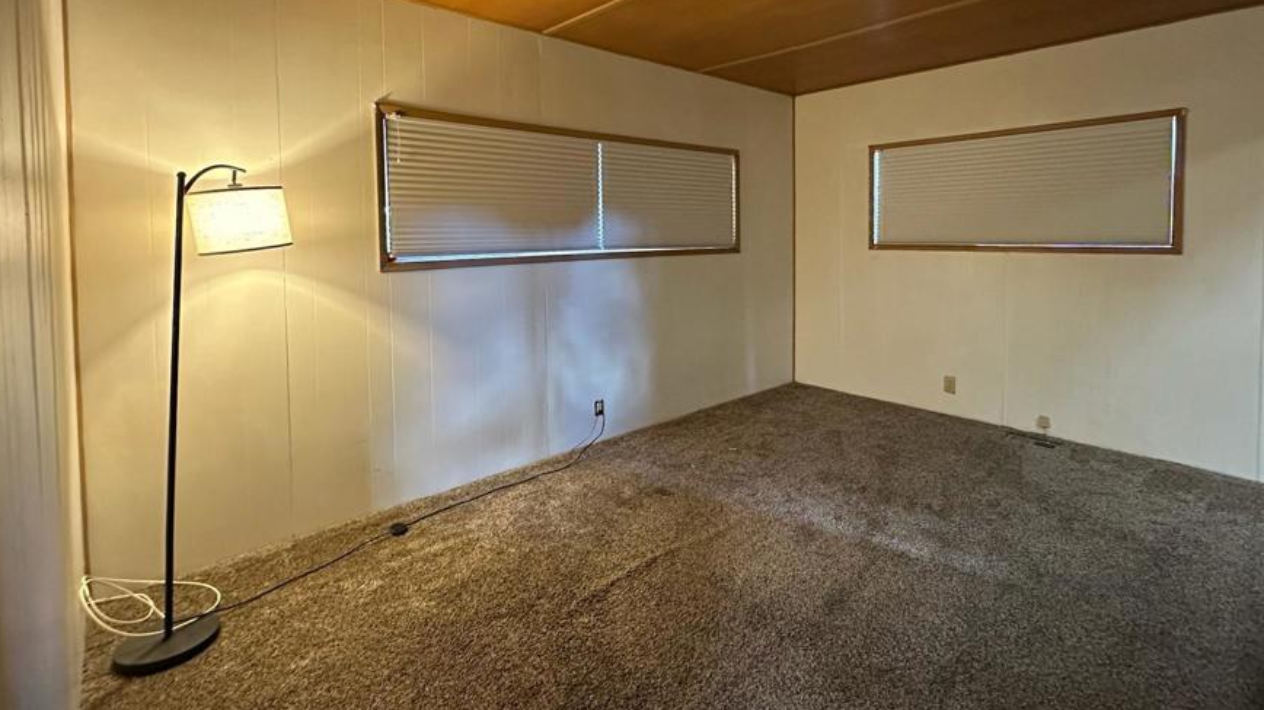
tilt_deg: -1.8
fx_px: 603
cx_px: 705
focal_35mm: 18
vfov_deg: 59.9
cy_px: 250
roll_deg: +0.7
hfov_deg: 92.3
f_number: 2.2
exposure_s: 1/60
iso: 1250
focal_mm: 2.22
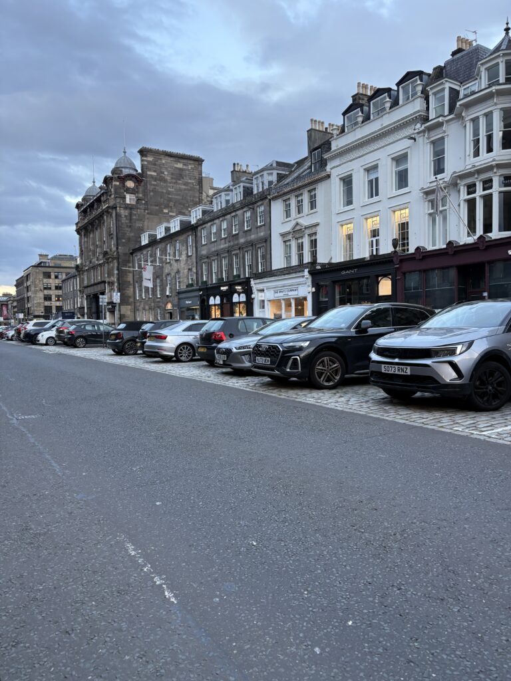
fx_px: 512
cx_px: 256
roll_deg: +0.5
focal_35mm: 26
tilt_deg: -1.4
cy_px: 340
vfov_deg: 67.3
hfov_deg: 53.1
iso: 80
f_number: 1.6
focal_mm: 5.96
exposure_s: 1/100
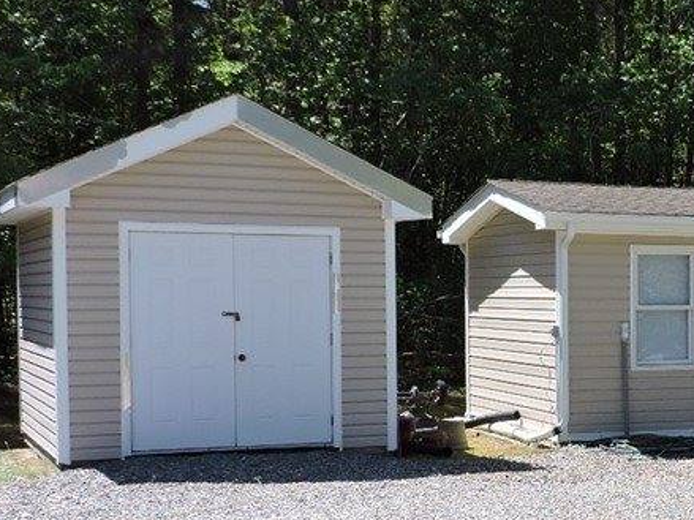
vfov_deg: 19.1
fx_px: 1543
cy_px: 348
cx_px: 787
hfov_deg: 23.6
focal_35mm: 77
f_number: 3.2
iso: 100
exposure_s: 1/640
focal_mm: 5.9
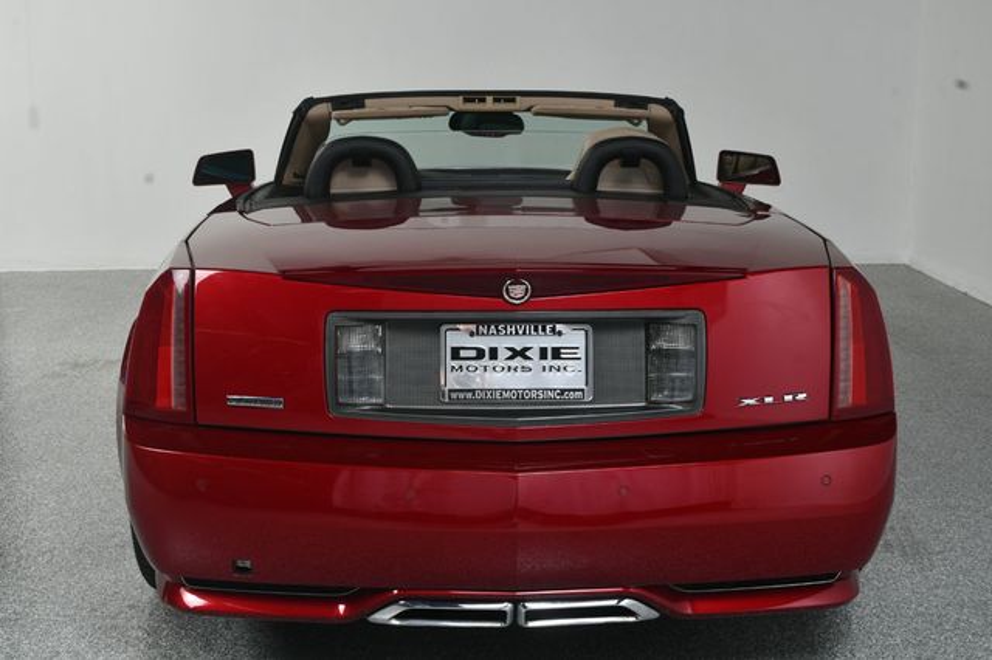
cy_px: 330
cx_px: 496
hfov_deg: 38.9
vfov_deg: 26.5
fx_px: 1405
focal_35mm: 51
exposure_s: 1/160
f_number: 13
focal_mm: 34
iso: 100
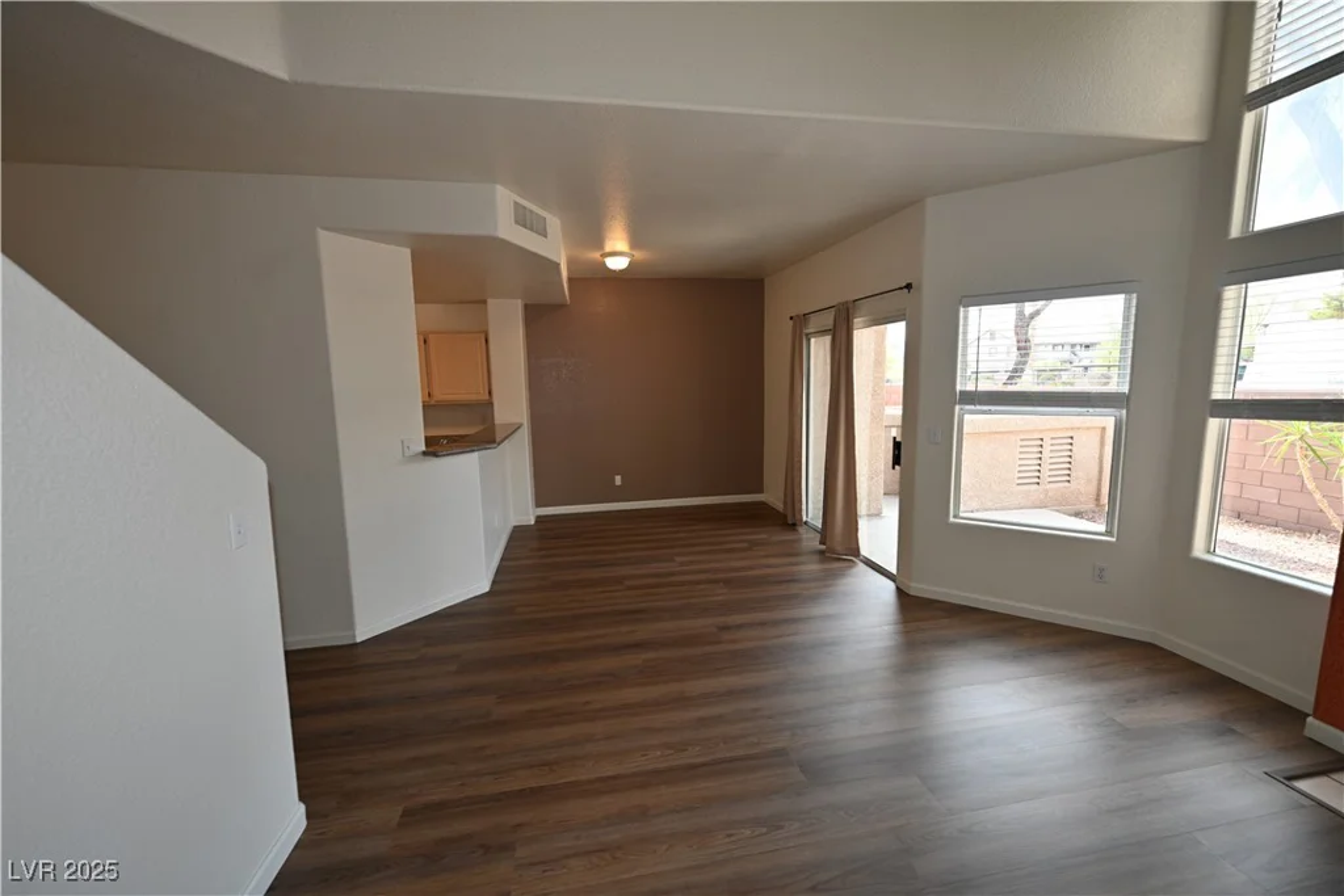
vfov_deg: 81.2
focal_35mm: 14
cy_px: 448
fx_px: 523
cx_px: 672
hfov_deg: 104.2
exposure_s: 1/60
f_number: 4
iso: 400
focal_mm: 14
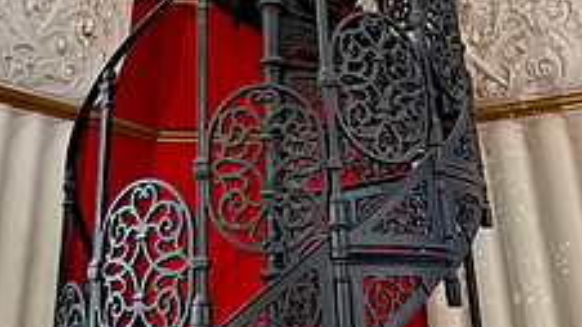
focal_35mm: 52
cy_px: -167
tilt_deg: +32.4
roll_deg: +0.8
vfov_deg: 19.9
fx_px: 802
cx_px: 263
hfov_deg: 39.8
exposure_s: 1/50
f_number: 1.78
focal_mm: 6.76
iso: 640
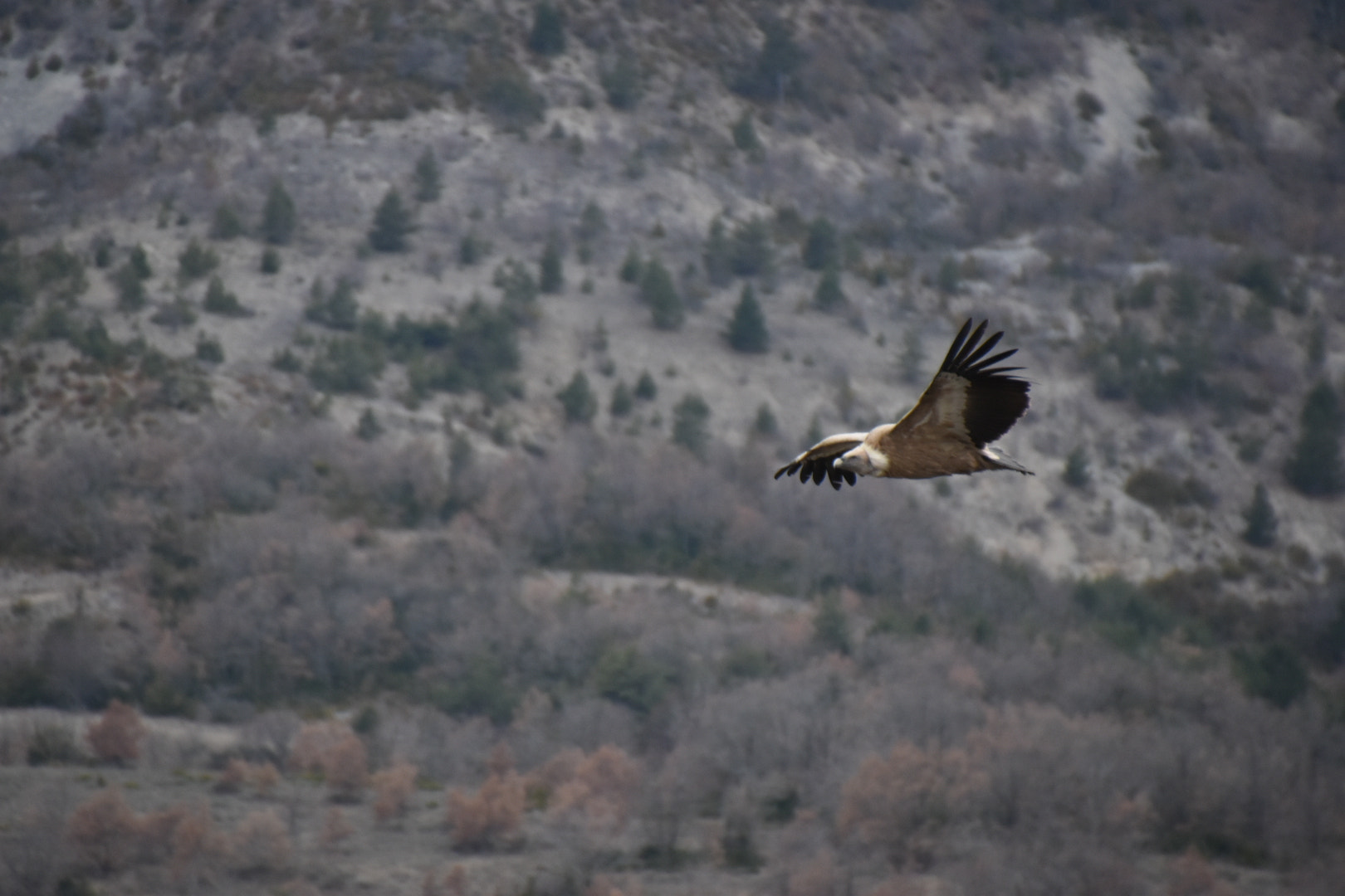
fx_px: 15130
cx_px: 672
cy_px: 448
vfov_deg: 3.4
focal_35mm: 405
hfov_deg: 5.1
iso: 1000
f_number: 6.3
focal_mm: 270
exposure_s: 1/800
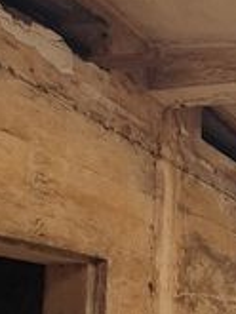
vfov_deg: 29.2
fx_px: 572
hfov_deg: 16.4
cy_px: 295
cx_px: 501
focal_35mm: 63
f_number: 2.2
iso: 50
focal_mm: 1.8
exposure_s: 1/120
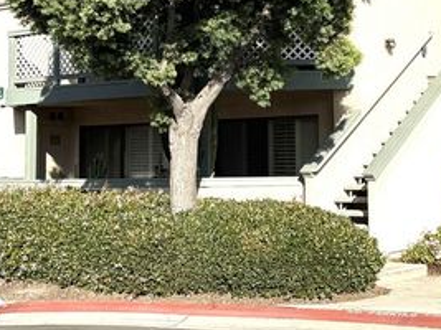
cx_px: 312
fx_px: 955
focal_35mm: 75
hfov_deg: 25.8
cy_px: 52
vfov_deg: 19.4
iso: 80
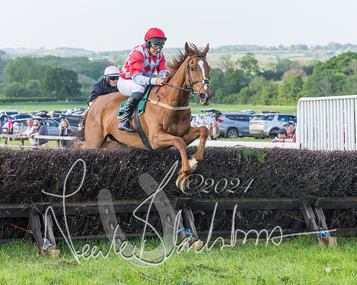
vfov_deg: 11.4
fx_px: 1429
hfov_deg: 14.2
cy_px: 142
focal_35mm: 135
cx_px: 154
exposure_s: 1/2500
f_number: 4
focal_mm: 70
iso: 800
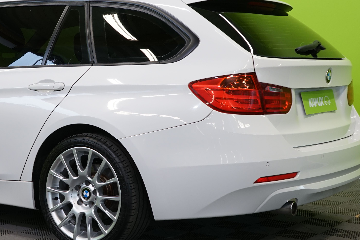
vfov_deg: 18.7
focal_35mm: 73
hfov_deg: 27.1
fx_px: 730
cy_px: 104
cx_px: 69
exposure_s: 1/30
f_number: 6.3
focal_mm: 34
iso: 500
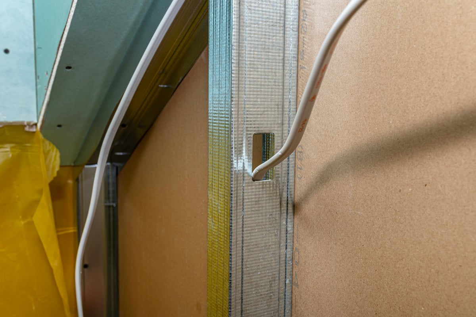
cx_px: 238
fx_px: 463
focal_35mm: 35
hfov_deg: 54.4
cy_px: 158
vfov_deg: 37.9
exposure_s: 1/60
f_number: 8
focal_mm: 35
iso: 100
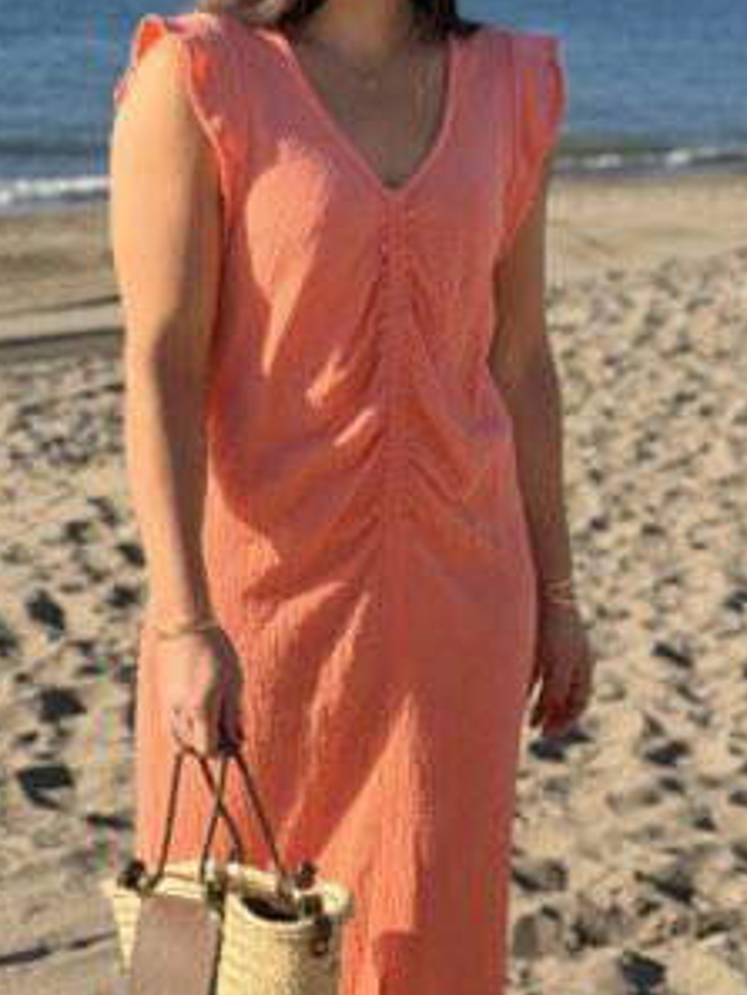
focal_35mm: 97
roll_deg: -1.5
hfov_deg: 15.2
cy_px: 536
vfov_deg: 20.2
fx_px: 2789
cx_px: 251
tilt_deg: -13.7
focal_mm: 6.76
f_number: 1.78
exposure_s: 1/4329
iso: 64
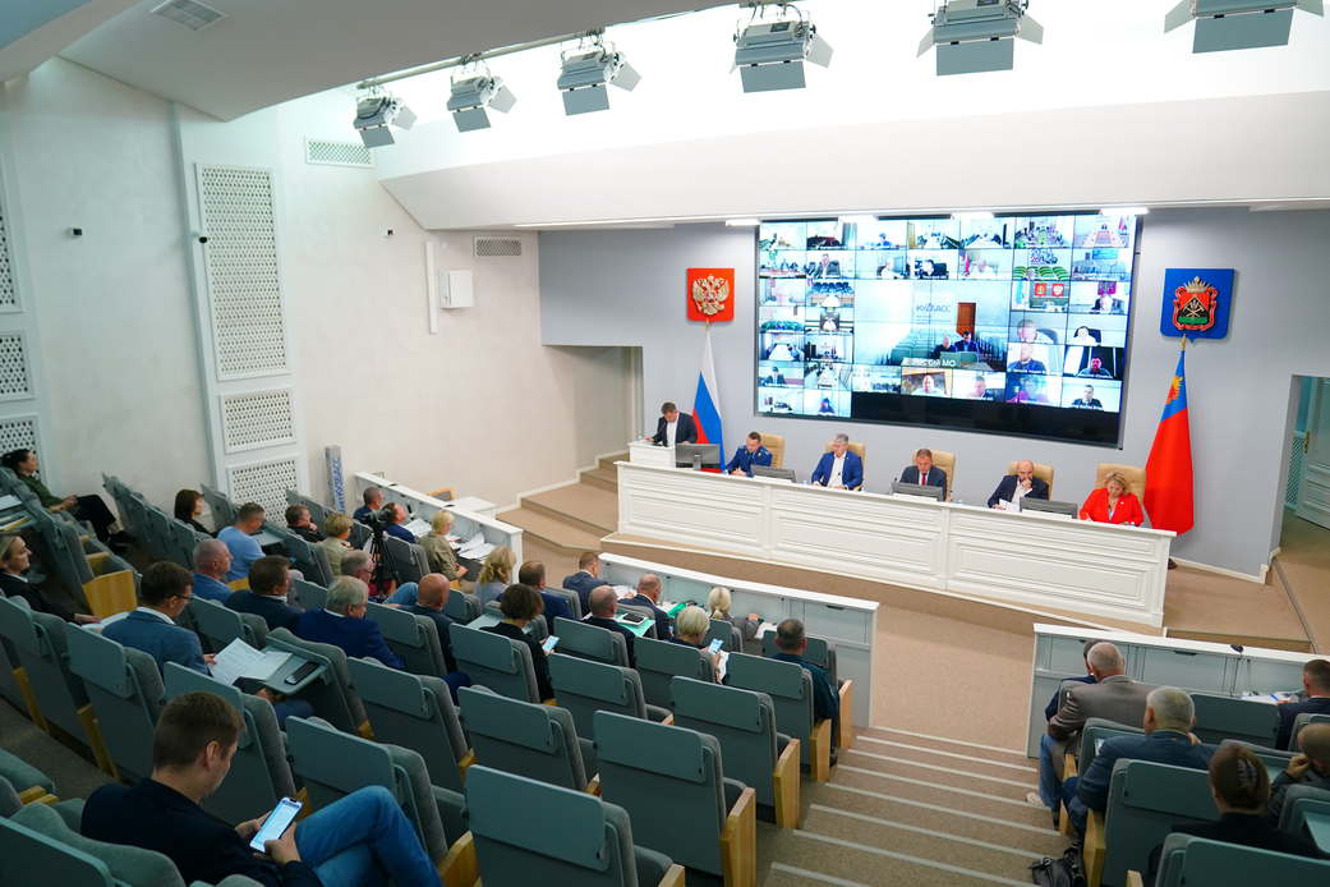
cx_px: 665
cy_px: 444
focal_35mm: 24
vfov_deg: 53.1
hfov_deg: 73.7
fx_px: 887
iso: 2000
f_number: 2.8
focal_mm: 24
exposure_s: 1/250
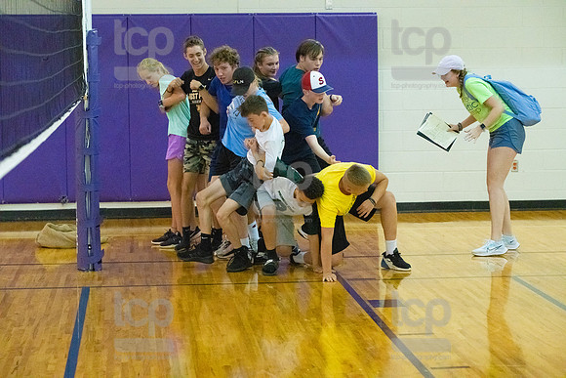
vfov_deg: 13.7
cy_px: 189
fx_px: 1573
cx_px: 283
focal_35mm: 100
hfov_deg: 20.4
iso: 6400
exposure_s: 1/640
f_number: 4.5
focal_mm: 100
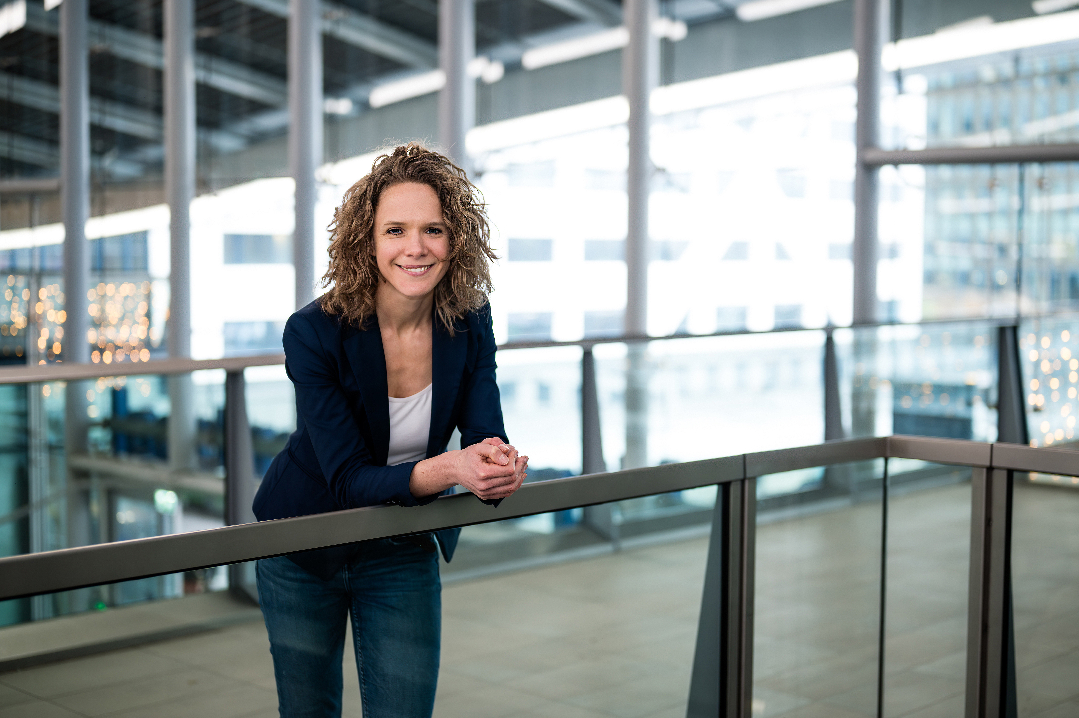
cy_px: 359
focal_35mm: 50
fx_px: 1498
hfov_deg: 39.6
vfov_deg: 27.0
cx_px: 540
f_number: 2
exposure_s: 1/200
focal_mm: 50
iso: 250
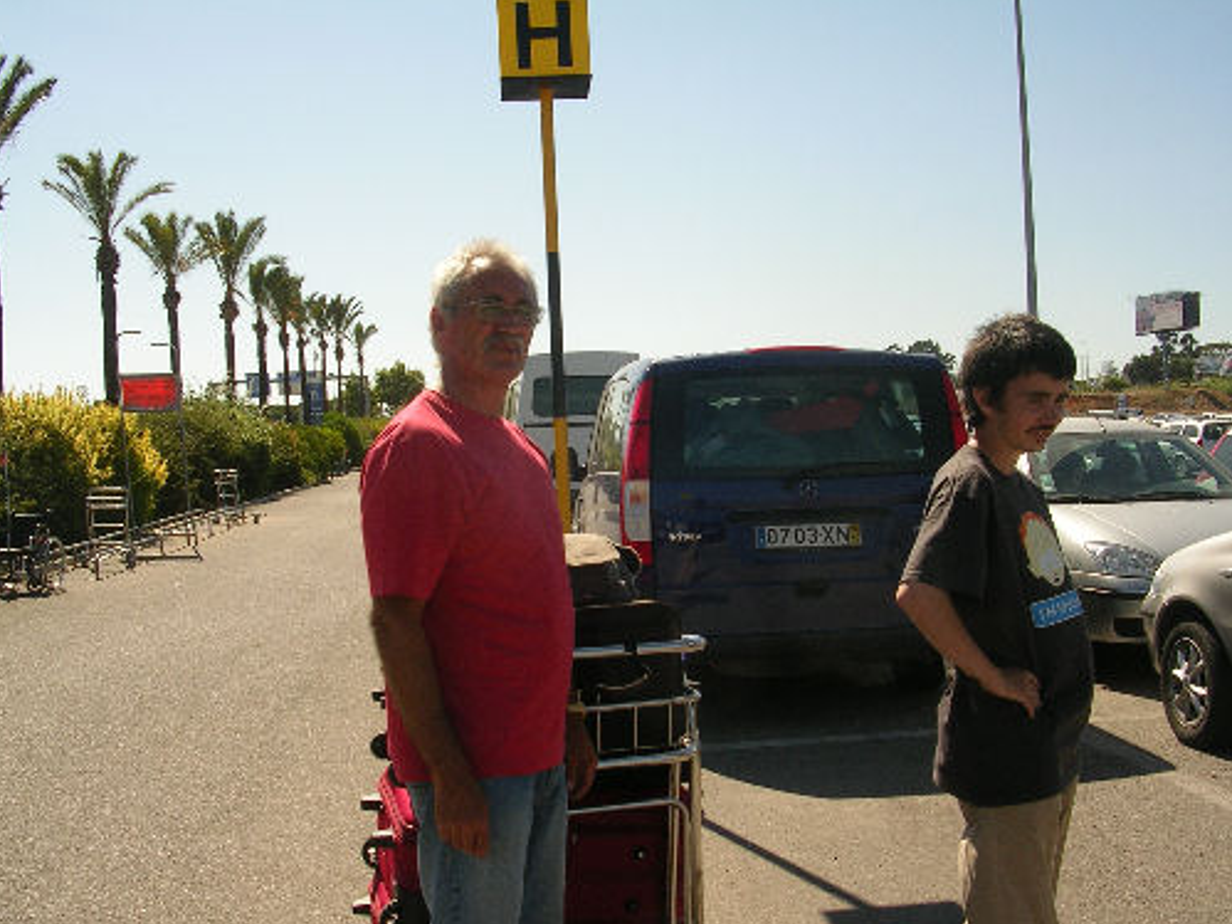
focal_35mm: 39
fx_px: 1388
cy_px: 469
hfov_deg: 47.9
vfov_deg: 36.8
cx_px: 622
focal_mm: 5.8
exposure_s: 1/310
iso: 50
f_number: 5.6
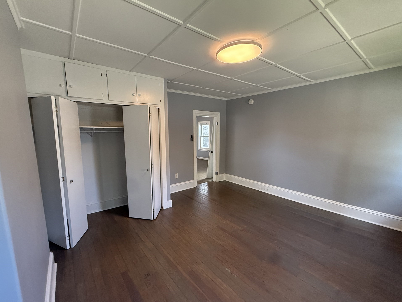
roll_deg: +0.9
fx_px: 174
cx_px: 188
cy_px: 156
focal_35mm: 15
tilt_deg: -8.5
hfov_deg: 98.0
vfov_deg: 81.7
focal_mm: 2.22
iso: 320
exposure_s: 1/99
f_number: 2.2
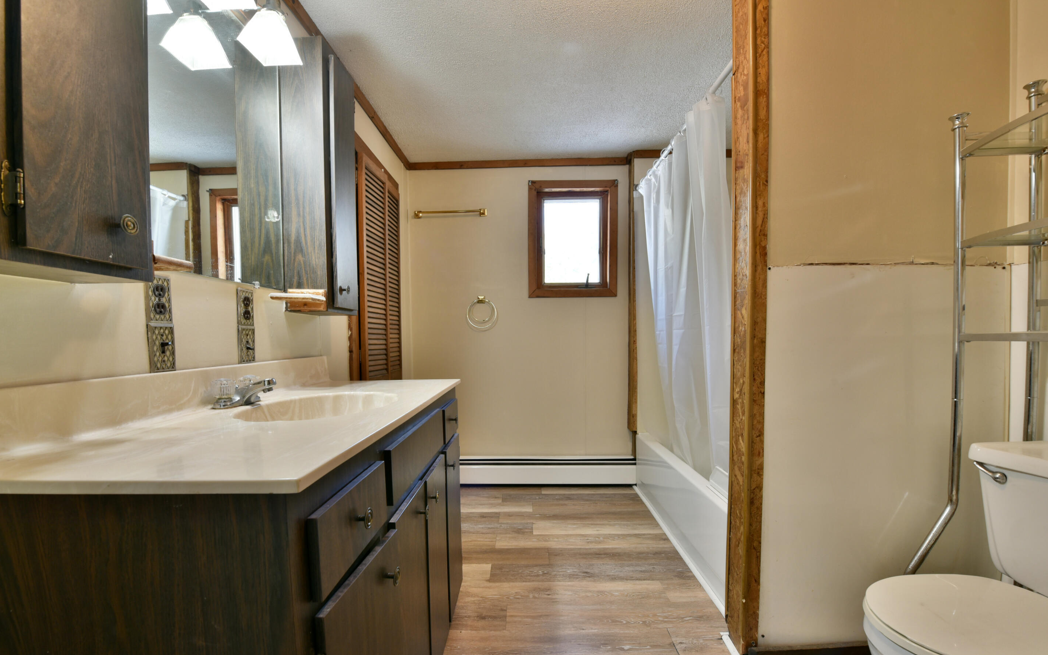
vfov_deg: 74.5
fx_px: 428
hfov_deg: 101.5
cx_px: 513
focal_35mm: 15
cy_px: 364
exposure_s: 1/10
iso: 800
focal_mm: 14
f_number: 10
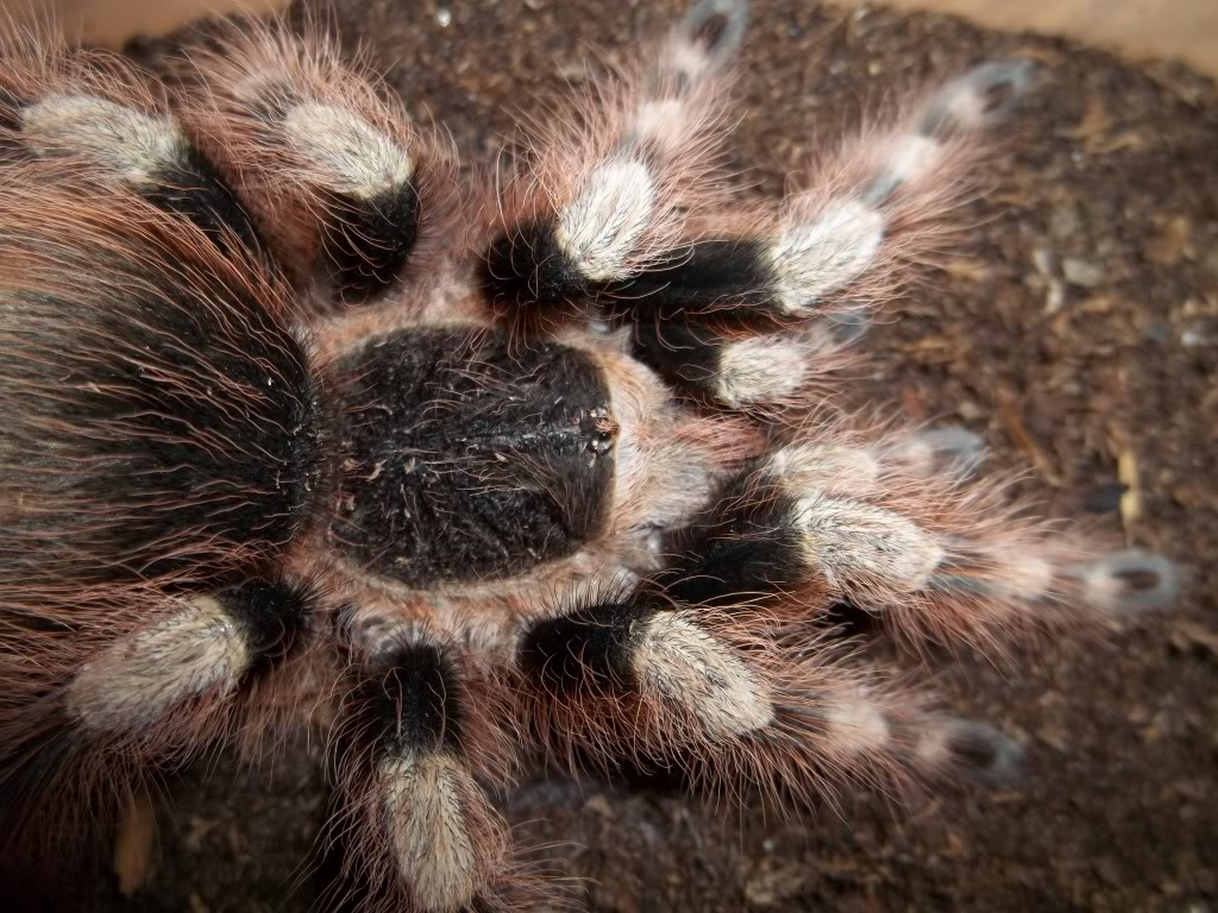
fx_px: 1161
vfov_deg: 42.9
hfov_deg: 55.4
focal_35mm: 33
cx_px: 609
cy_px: 456
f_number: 3.3
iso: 64
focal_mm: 5.9
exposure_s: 1/30
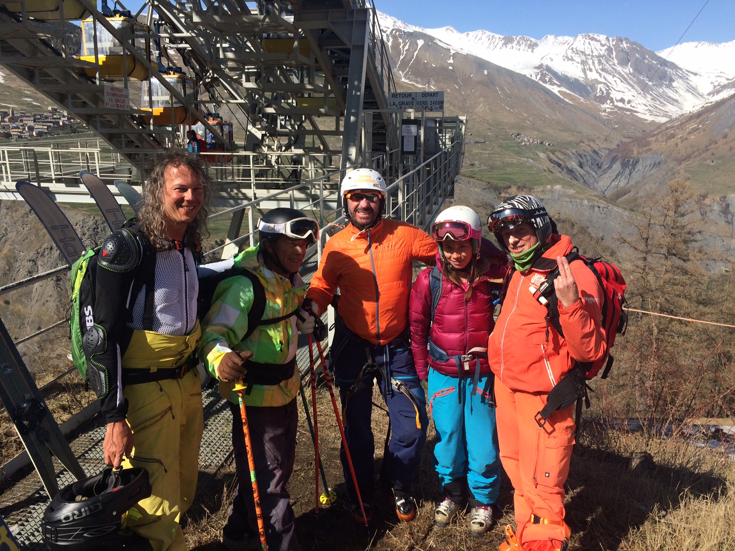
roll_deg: +0.0
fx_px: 616
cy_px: 276
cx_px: 368
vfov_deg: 48.2
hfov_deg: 61.7
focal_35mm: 29
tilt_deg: -13.7
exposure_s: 1/2283
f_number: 2.2
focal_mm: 4.15
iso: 32
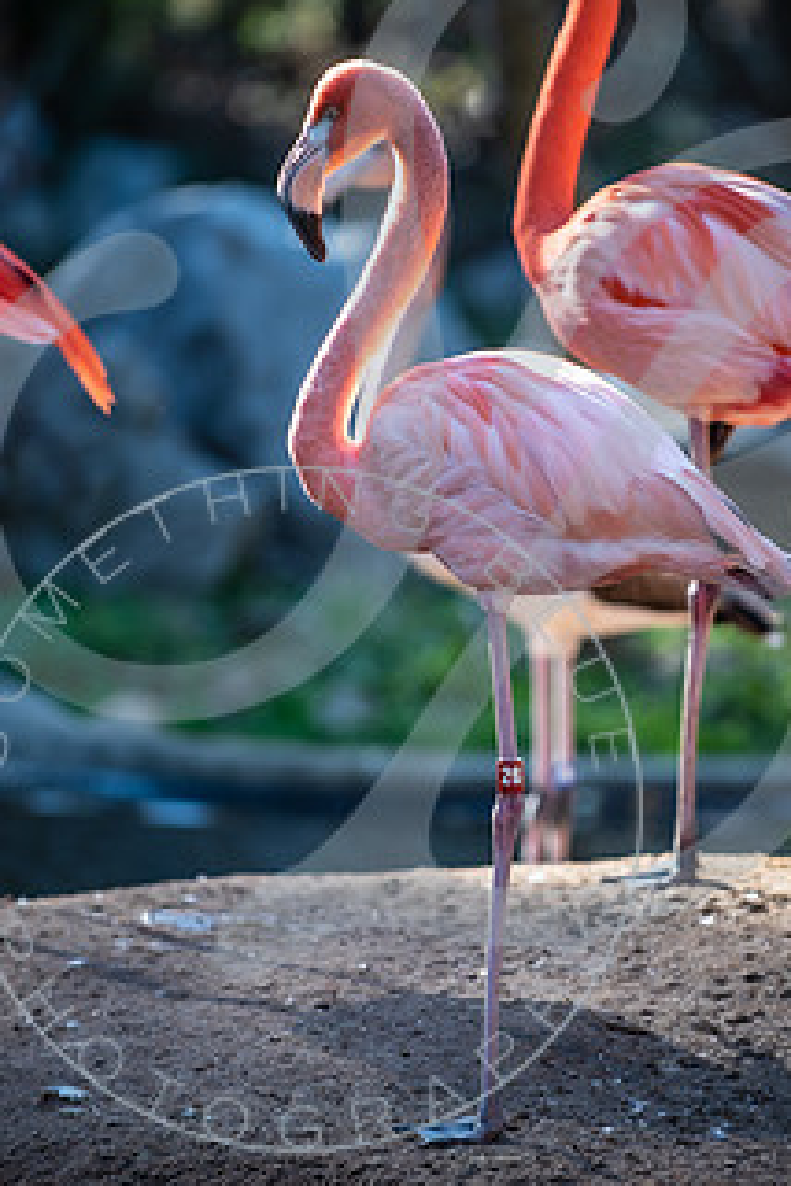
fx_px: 8305
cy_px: 528
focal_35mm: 252
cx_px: 466
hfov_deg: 5.5
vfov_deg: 8.2
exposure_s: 1/400
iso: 200
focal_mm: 180
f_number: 2.8
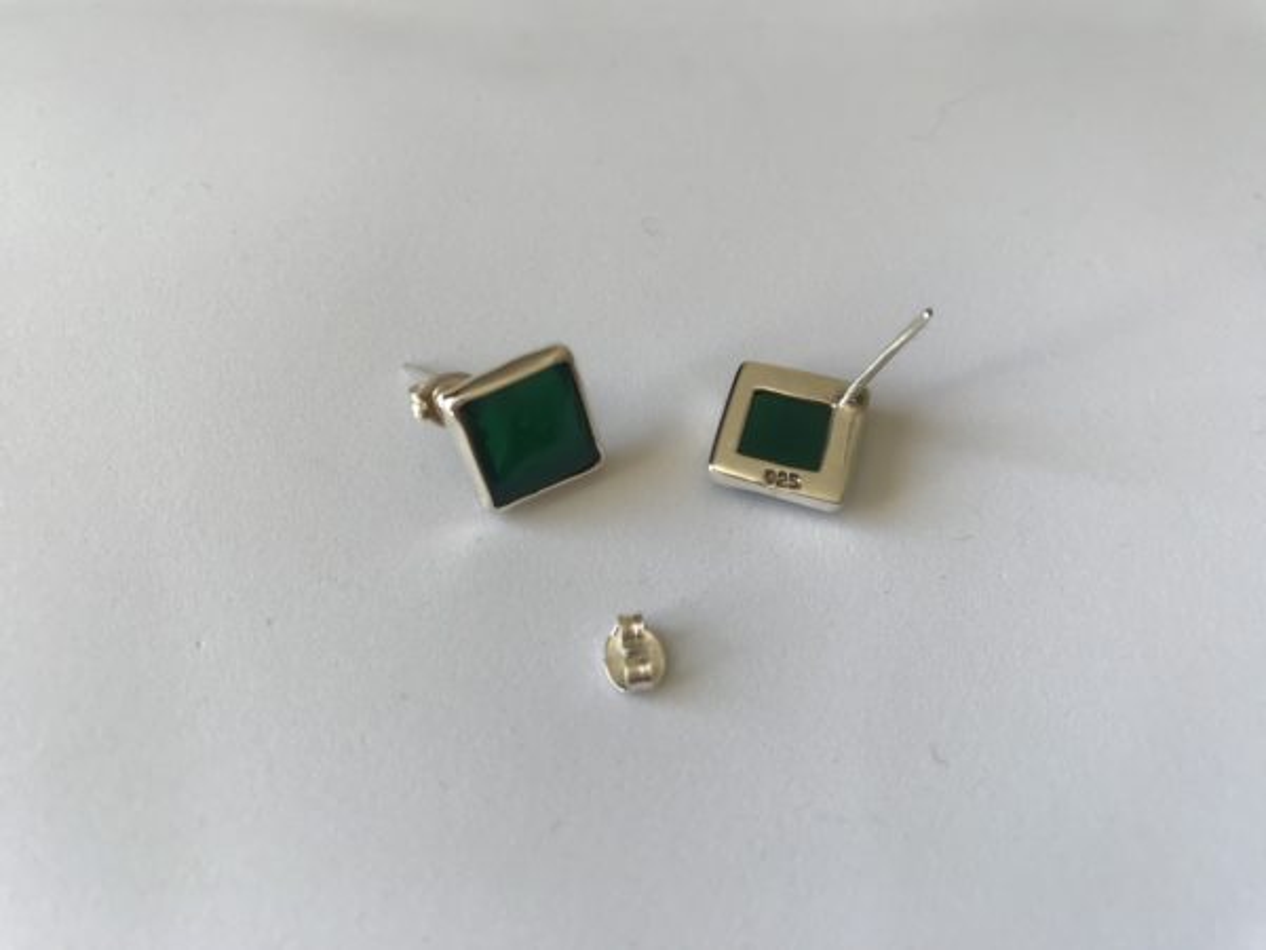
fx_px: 1024
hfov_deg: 63.4
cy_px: 475
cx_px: 633
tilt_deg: -55.9
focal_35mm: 28
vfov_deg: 49.7
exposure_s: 1/205
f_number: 1.8
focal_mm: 3.99
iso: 20
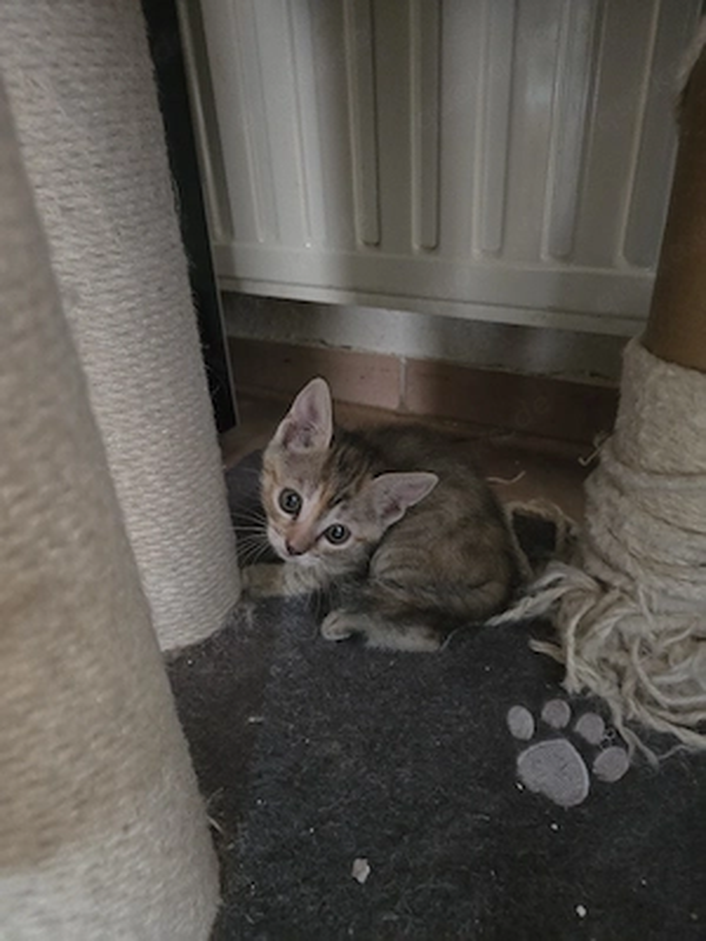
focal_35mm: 23
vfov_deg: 73.9
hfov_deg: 58.9
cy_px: 470
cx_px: 353
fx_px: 625
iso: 2000
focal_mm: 6.3
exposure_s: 1/16.7
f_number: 1.7
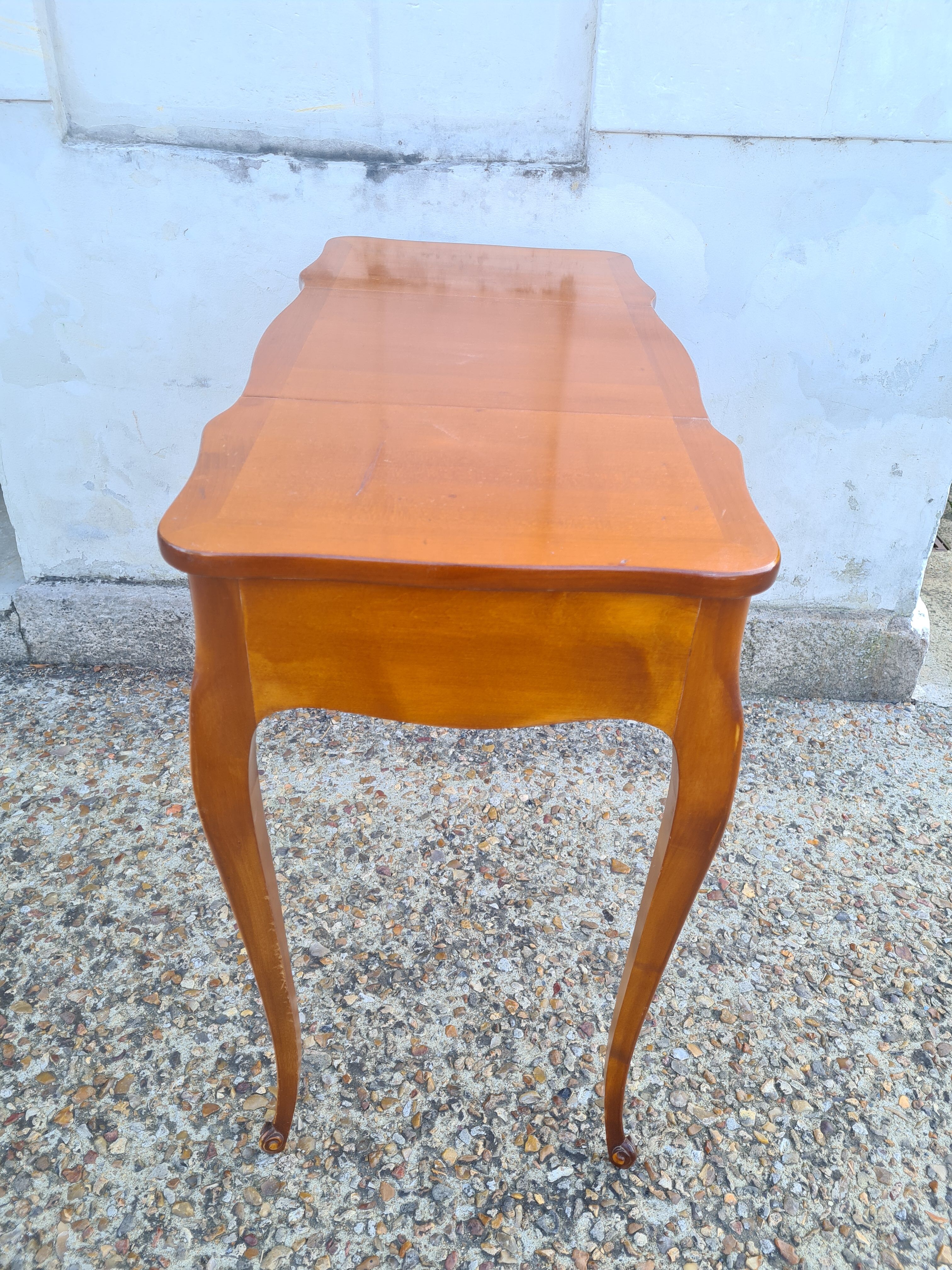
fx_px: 953
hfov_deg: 53.1
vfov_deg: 67.3
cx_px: 476
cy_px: 635
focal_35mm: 26
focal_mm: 5.4
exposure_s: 1/120
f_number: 1.8
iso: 50
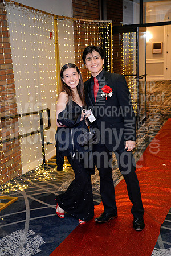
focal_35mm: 55
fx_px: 392
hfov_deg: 24.6
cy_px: 128
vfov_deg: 36.2
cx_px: 86
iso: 3200
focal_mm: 55
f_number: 5.6
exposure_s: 1/125
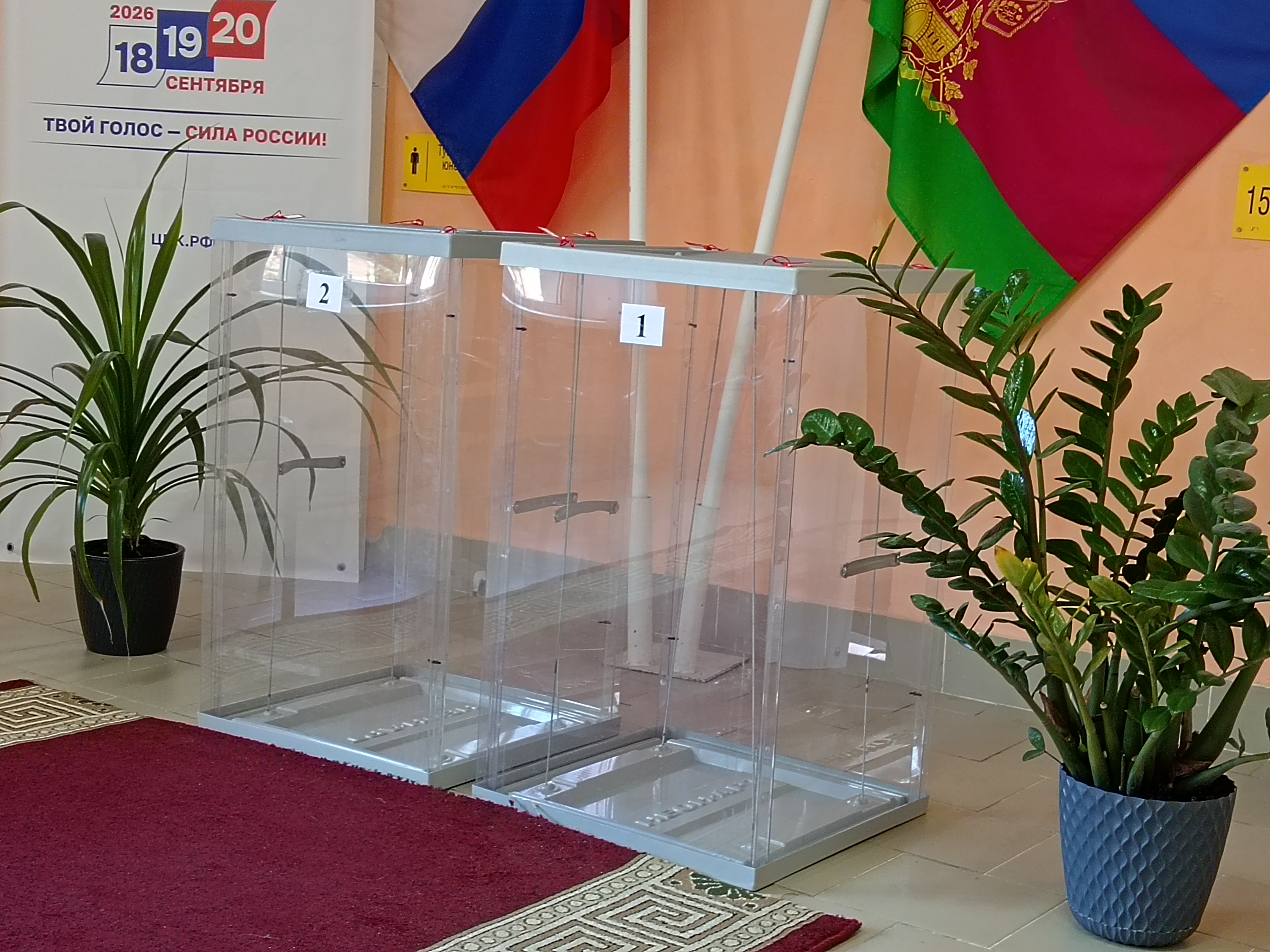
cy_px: 476
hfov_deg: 35.5
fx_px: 1981
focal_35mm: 54
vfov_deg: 27.0
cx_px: 635
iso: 704
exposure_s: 1/33.3
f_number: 1.9
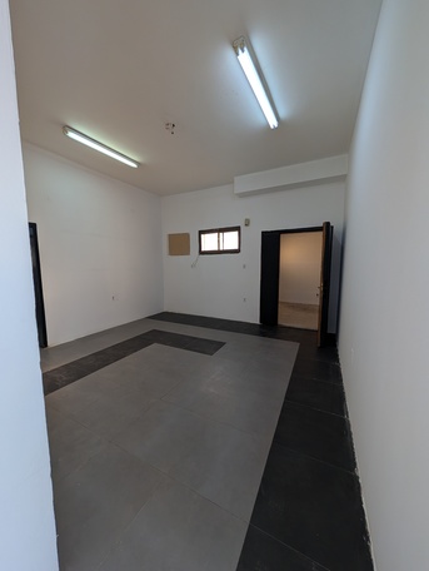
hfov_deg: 94.6
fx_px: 198
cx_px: 214
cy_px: 286
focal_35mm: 12
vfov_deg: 110.5
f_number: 1.7
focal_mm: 2.02
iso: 51
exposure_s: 1/144
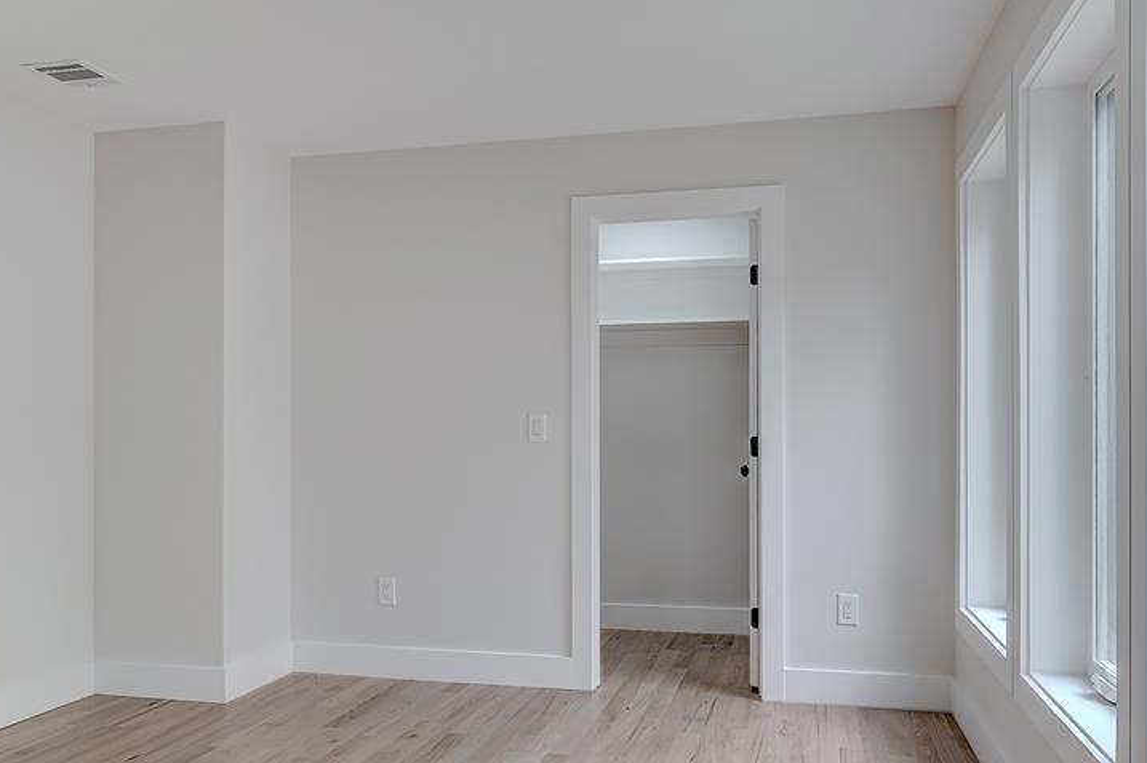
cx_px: 544
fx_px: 955
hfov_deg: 61.9
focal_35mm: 30
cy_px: 438
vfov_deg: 43.4
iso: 400
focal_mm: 21
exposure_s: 1/100
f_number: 8
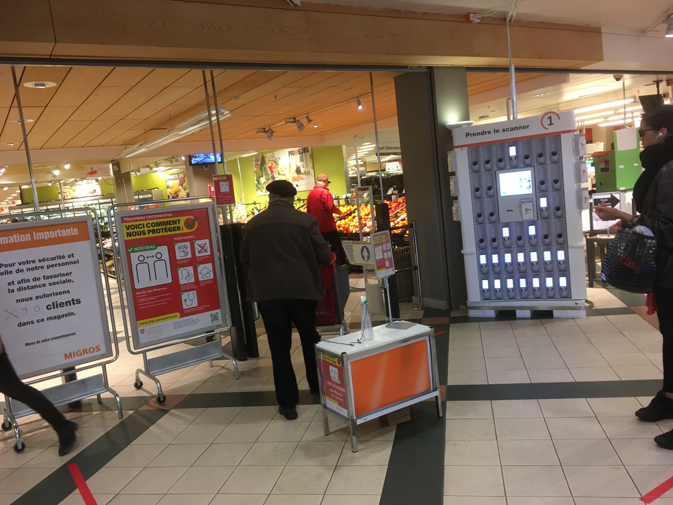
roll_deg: +6.1
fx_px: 564
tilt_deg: -8.0
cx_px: 336
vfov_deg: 48.2
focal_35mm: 29
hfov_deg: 61.7
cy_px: 252
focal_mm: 4.15
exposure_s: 1/33
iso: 125
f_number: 2.2
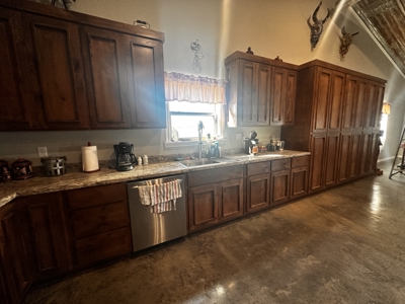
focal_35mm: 14
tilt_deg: -7.6
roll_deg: +0.9
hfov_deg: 102.1
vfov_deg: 85.7
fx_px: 164
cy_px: 152
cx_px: 202
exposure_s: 1/60
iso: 160
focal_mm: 2.22
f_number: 2.2
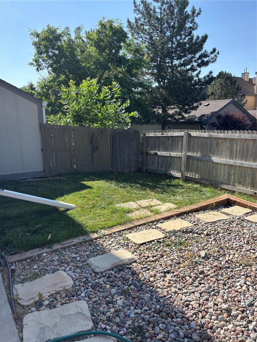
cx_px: 128
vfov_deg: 67.3
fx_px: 257
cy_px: 171
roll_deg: +0.4
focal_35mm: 26
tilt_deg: -13.4
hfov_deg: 53.1
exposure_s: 1/1543
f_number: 1.6
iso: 50
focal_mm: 5.96
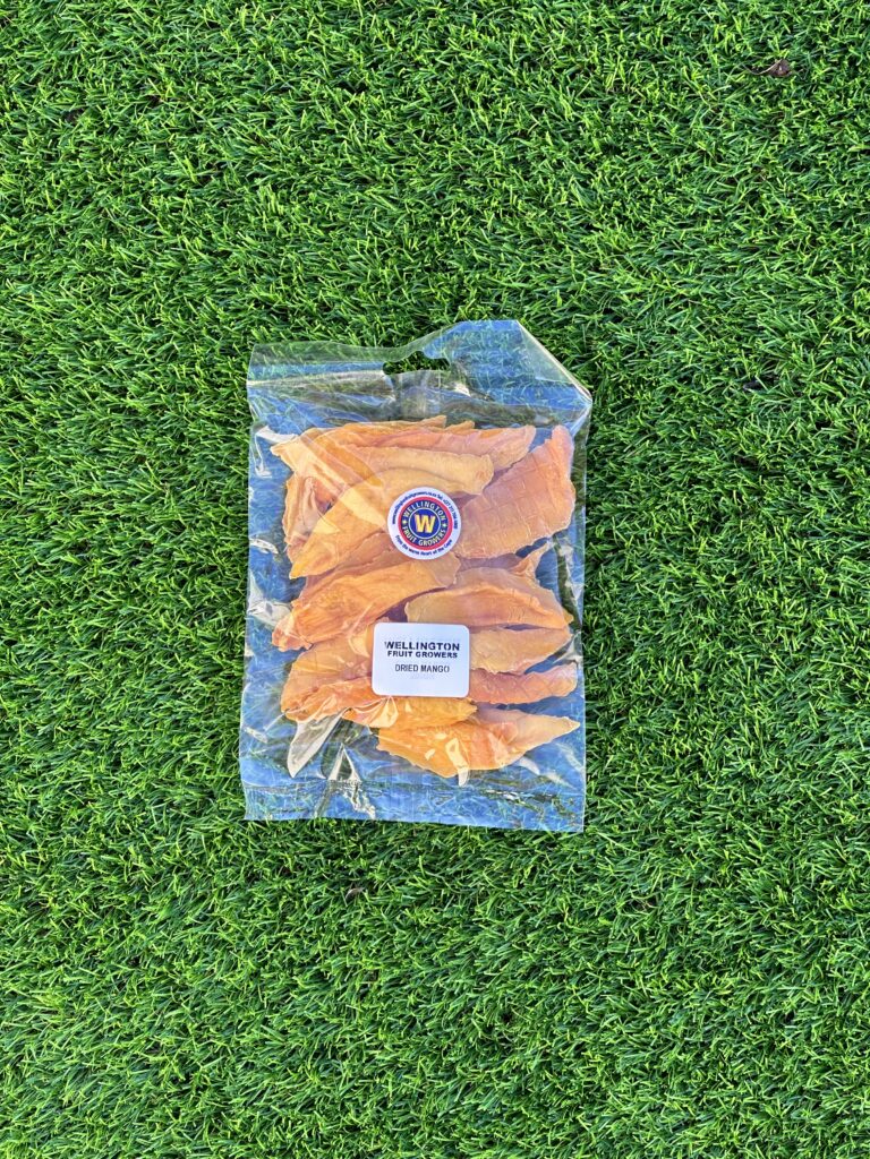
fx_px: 2580
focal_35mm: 77
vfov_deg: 25.3
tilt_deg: -85.7
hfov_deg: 19.1
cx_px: 435
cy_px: 580
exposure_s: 1/99
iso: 64
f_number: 2.8
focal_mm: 9
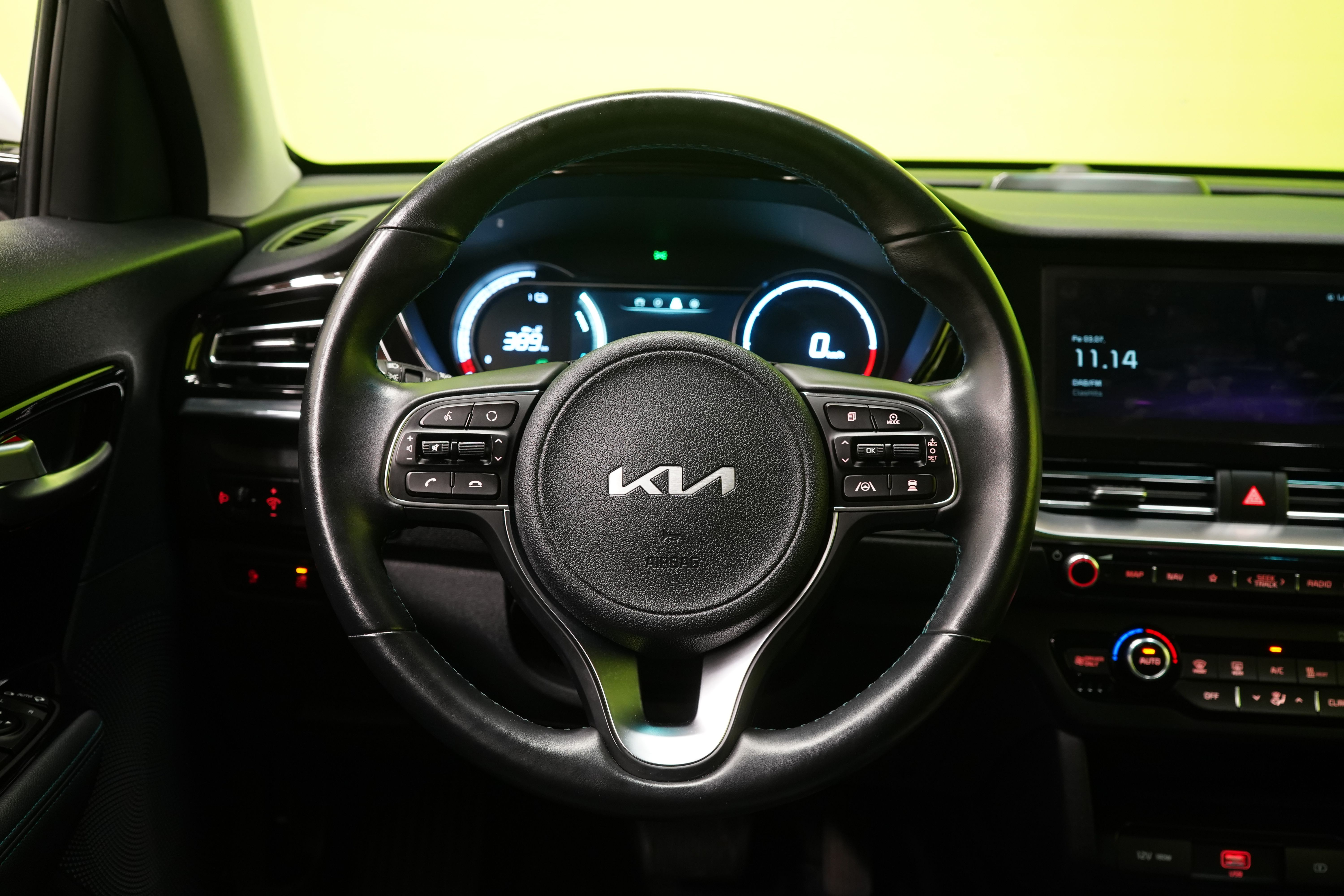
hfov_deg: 54.4
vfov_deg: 37.9
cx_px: 672
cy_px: 448
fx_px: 1307
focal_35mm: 35
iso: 2000
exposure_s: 1/25
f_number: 5.6
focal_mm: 35
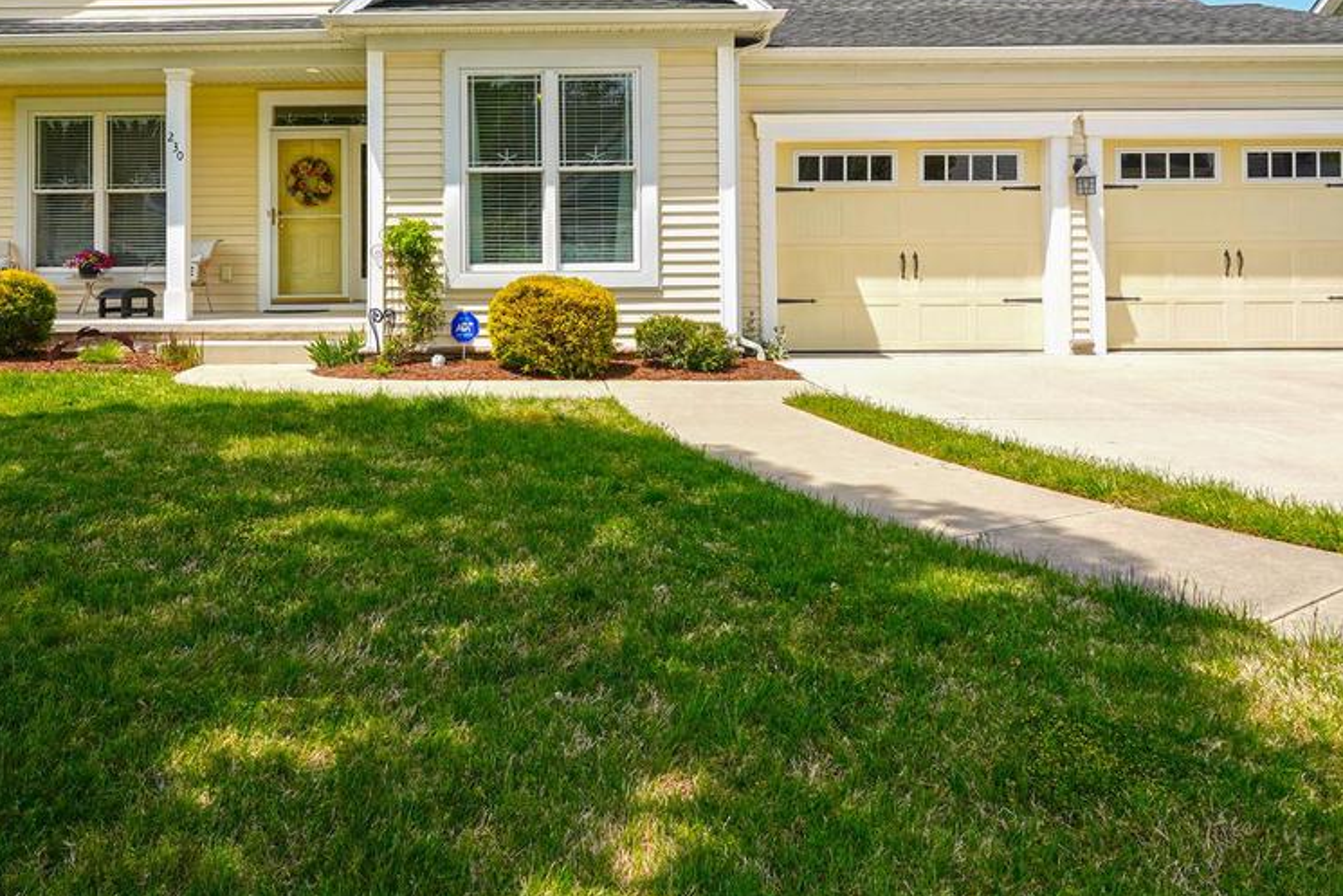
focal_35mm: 29
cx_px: 537
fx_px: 1082
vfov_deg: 43.7
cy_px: 240
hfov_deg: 63.1
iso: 100
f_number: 8
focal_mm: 10
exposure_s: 1/250
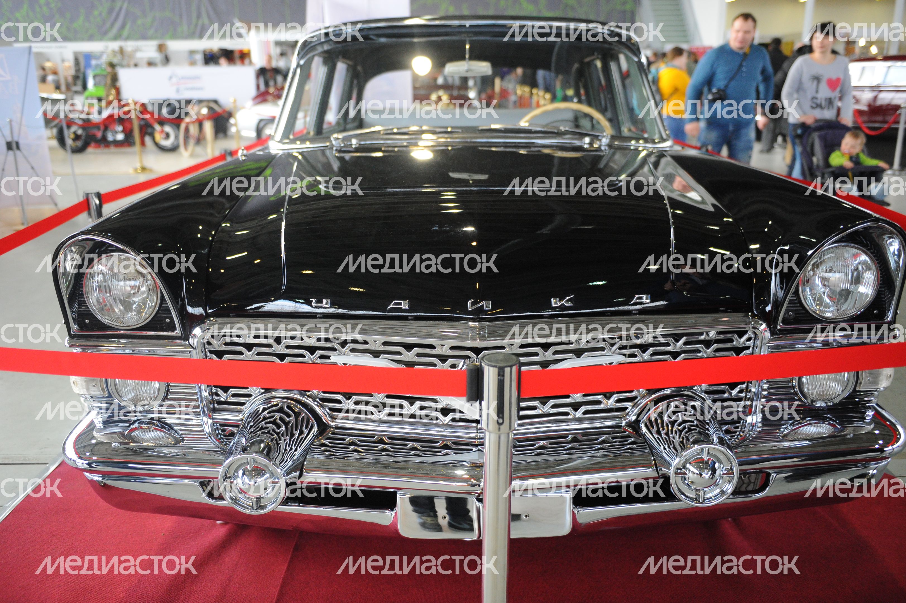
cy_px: 302
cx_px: 453
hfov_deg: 58.7
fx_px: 805
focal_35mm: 32
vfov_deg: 41.1
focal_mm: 32
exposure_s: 1/640
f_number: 2.8
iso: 2500
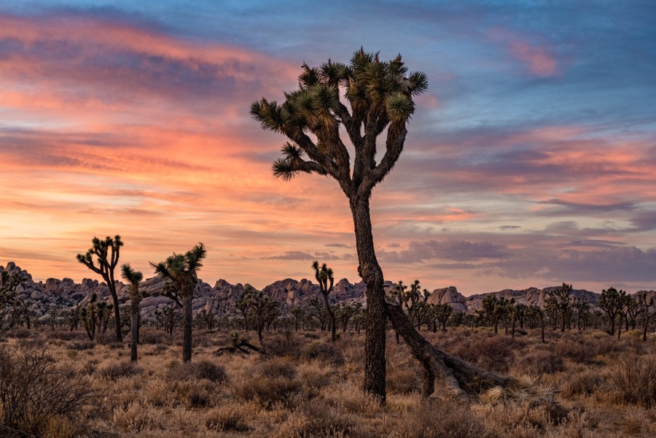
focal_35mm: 70
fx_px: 1275
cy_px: 219
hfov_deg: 28.8
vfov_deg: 19.5
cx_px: 328
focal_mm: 70
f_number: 8
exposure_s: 1/100
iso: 800
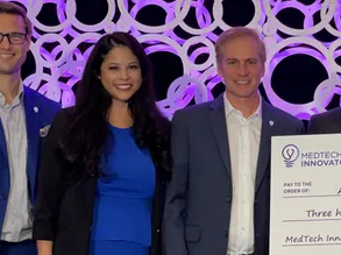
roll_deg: -0.8
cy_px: 137
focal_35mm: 128
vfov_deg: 11.6
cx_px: 328
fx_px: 1259
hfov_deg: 15.2
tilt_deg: +4.7
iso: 160
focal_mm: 6
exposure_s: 1/40
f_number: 2
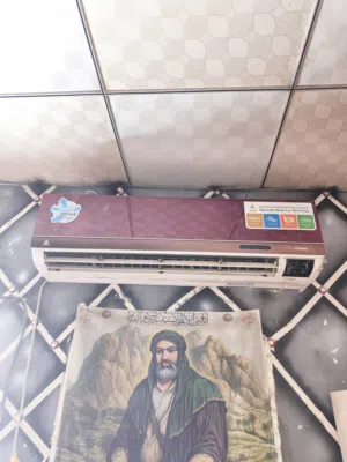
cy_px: 231
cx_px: 174
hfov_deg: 58.9
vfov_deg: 73.9
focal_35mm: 23
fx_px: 307
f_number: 1.65
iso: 800
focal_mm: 6.18
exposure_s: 1/50
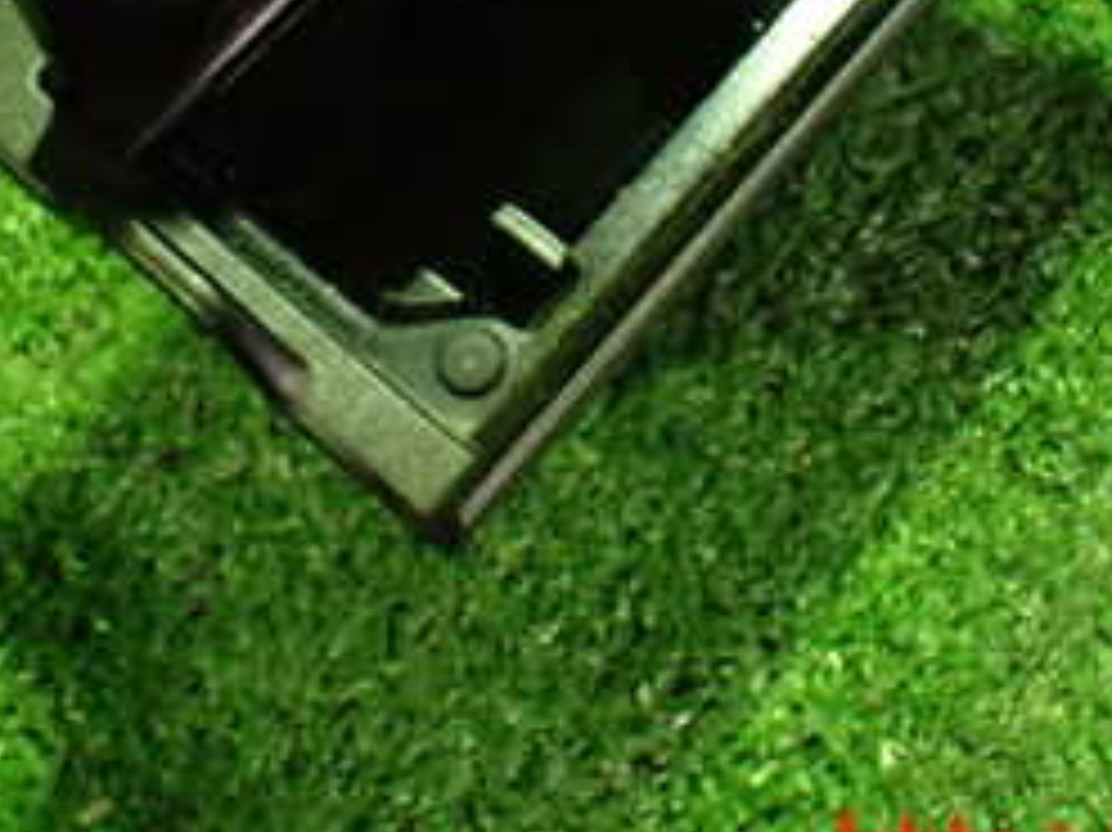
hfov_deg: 26.7
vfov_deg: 19.3
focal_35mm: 73
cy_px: -99
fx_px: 2344
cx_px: 504
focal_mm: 5.4
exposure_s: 1/30
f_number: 2.3
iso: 1000
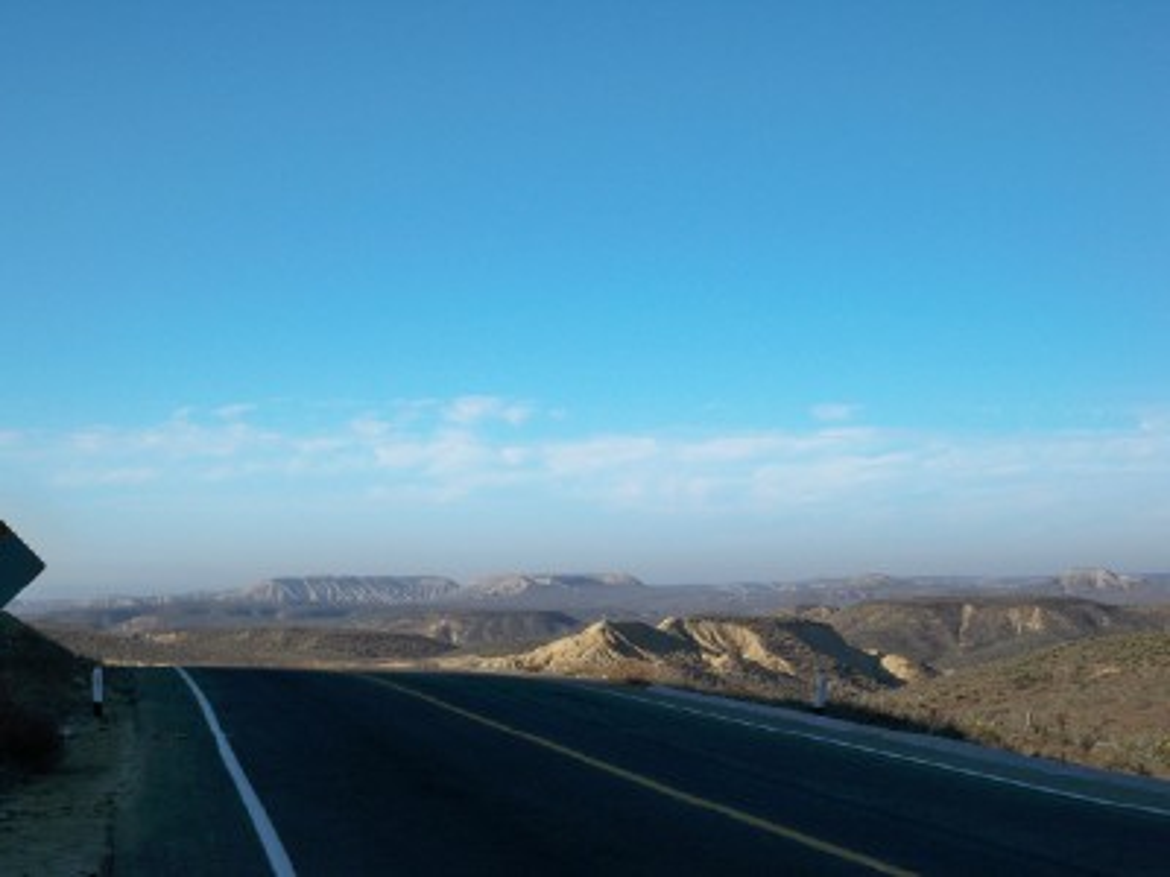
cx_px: 585
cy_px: 438
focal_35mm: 68
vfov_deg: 21.6
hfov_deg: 28.6
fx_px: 2298
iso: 64
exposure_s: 1/640
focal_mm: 12.1
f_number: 4.5
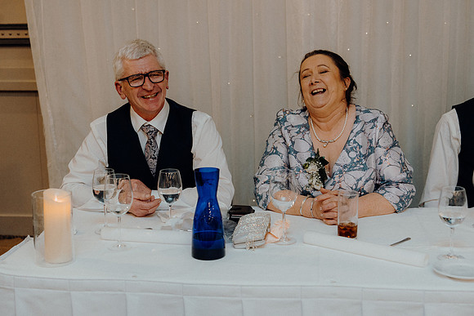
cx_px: 237
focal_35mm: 53
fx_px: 698
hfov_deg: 37.5
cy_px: 158
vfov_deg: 25.5
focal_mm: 53
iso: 2500
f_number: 3.5
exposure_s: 1/160
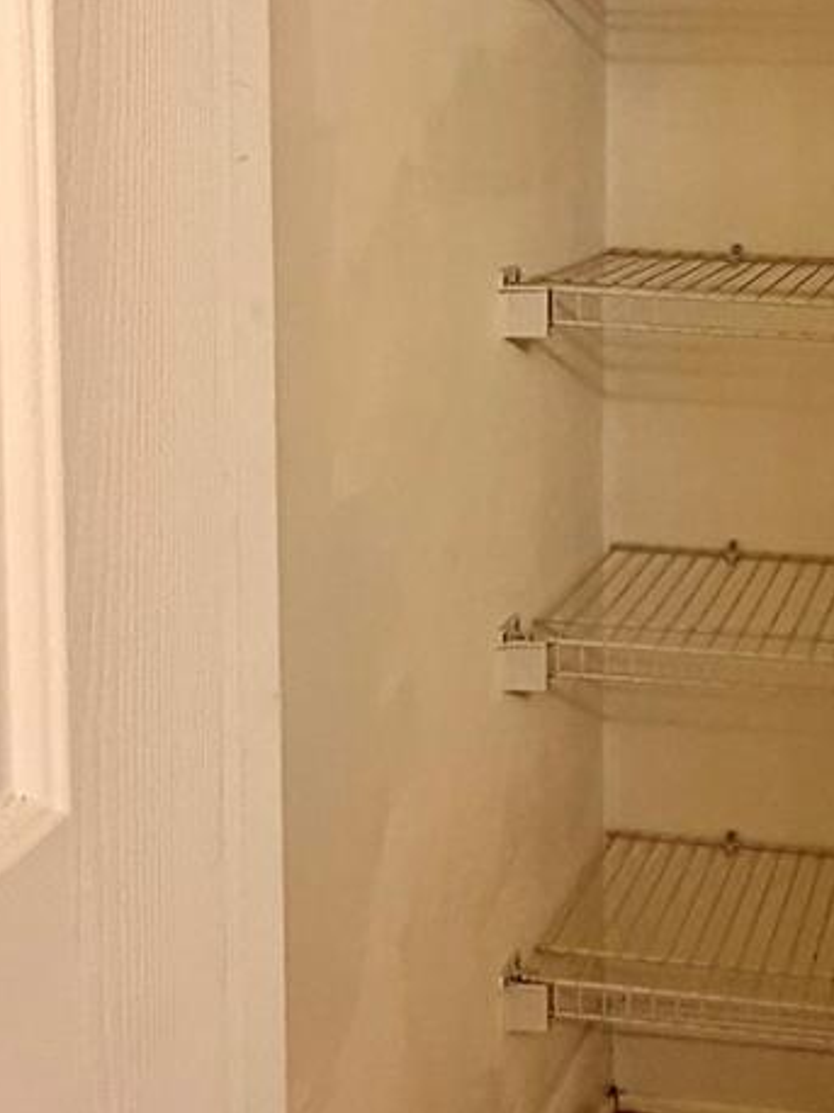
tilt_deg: -4.1
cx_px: 875
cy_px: 185
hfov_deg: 28.5
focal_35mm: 47
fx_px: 1511
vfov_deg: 38.5
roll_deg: -1.0
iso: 250
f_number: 2.2
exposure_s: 1/60
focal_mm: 2.22
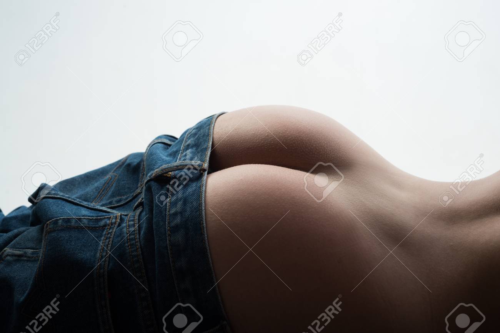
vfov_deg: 22.6
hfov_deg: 33.4
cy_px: 166
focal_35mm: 60
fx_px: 833
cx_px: 250
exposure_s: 1/200
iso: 100
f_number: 10
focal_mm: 60
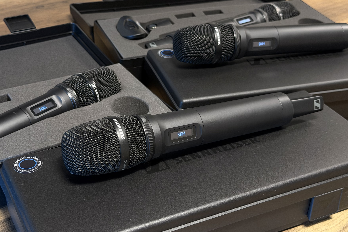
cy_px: 122
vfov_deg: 27.0
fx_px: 483
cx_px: 174
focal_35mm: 50
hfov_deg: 39.6
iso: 200
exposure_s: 1/50
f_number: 1.78
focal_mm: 6.76
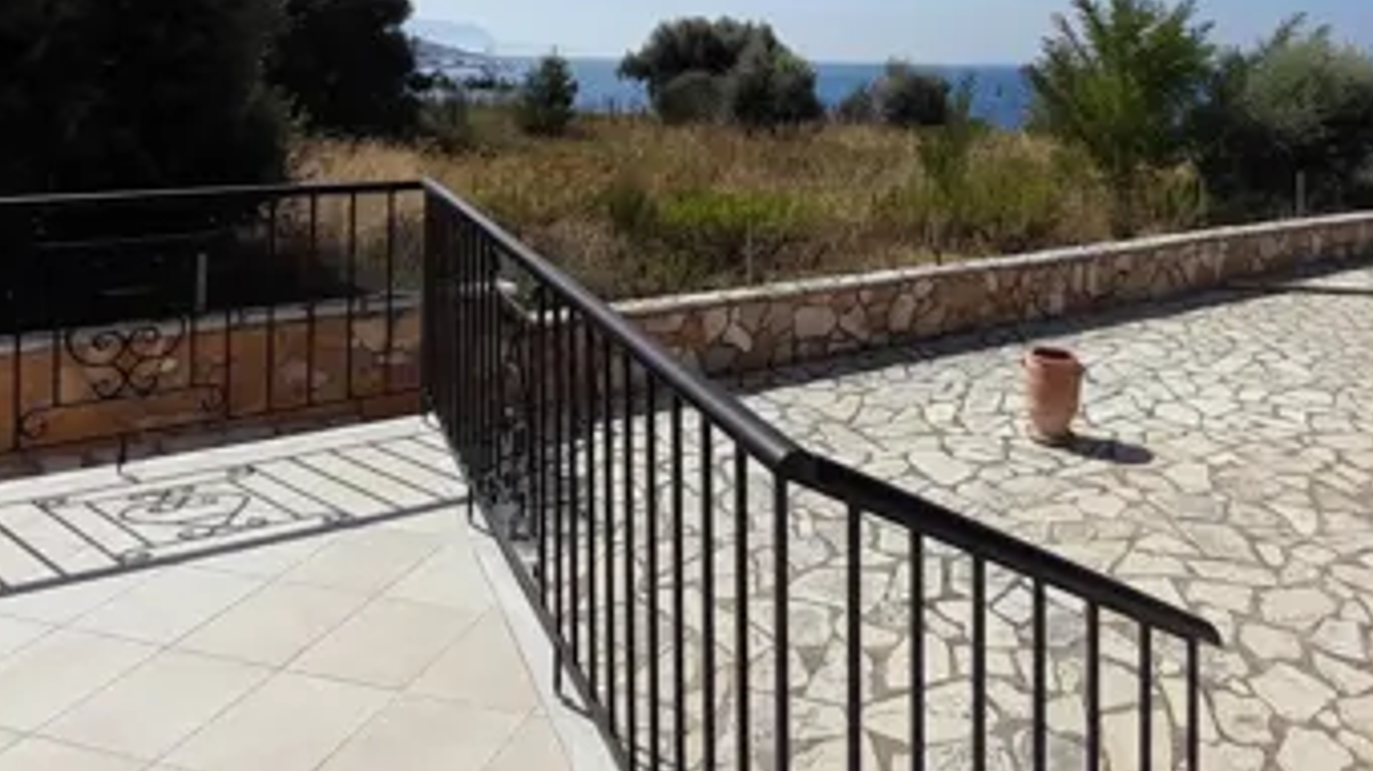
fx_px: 910
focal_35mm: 25
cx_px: 856
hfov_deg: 72.9
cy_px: 48
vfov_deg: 41.5
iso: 40
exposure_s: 1/1908
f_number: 2.2
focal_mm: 1.13
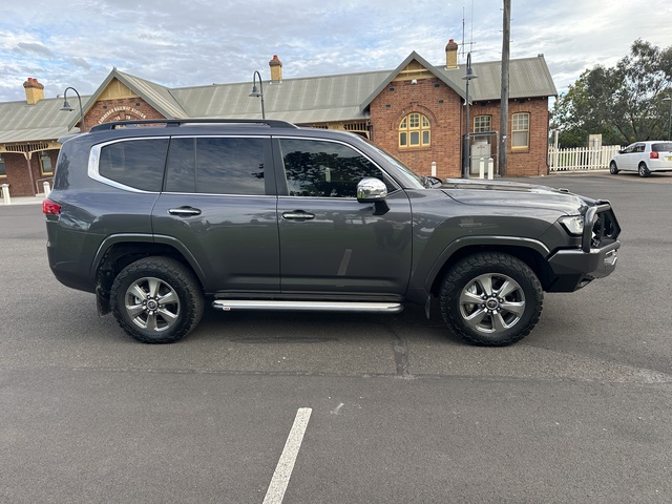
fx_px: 466
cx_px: 336
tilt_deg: -6.7
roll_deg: +3.1
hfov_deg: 71.6
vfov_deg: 56.8
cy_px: 252
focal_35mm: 24
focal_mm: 6.86
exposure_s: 1/398
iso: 80
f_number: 1.78
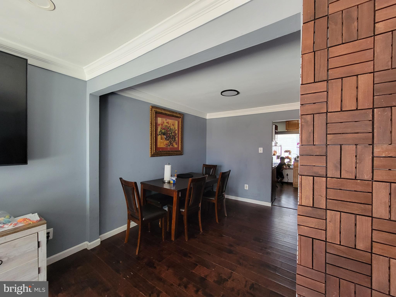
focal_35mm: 13
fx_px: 149
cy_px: 148
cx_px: 198
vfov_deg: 89.9
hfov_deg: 106.2
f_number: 2.2
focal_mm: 2.2
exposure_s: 1/60
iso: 320
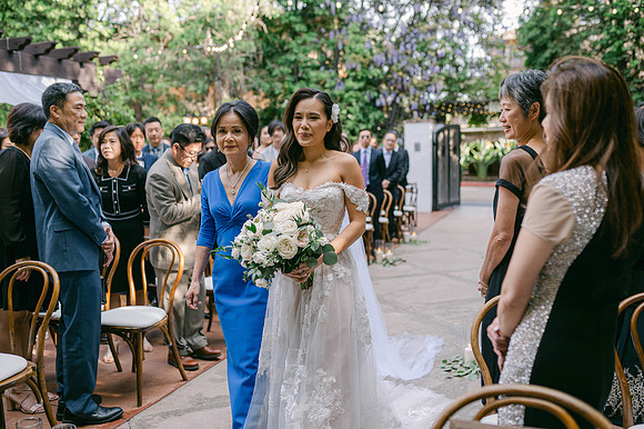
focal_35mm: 35
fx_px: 626
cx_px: 322
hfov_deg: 54.5
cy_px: 214
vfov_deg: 37.8
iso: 100
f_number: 2.2
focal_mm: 35
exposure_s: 1/250
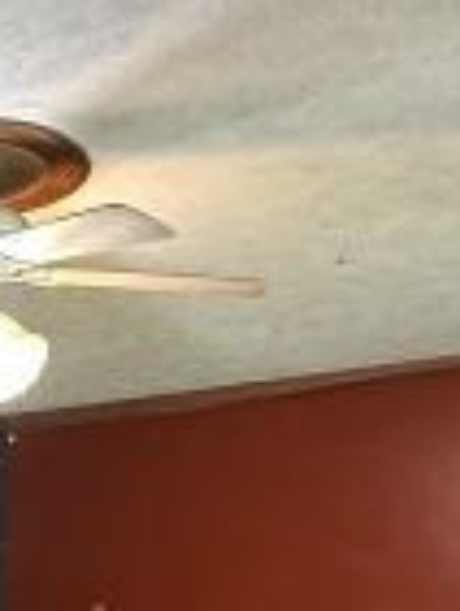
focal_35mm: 66
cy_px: 724
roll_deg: +0.0
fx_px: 1168
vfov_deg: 26.3
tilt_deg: -6.3
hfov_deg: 20.8
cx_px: -93
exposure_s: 1/60
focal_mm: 2.22
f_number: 2.2
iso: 800
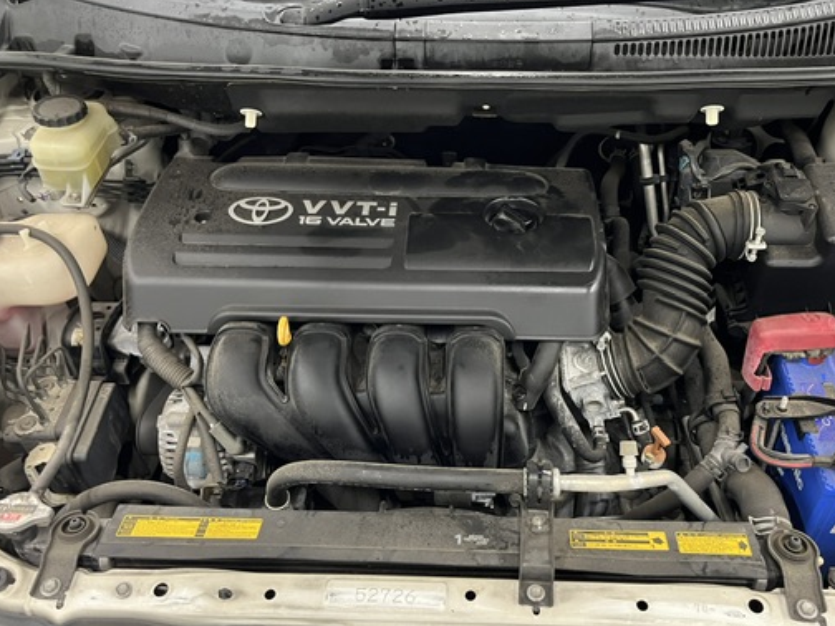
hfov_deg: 55.2
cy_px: 295
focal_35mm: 33
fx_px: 796
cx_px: 461
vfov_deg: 42.9
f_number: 1.6
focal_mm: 5.1
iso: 250
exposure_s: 1/50
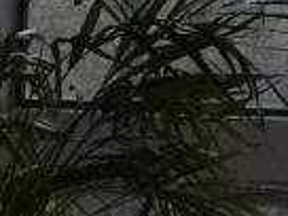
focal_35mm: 219
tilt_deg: +3.4
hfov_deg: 8.2
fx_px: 1822
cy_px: -108
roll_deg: +0.5
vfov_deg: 6.7
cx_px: 728
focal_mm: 4.15
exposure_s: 1/15
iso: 80
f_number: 2.2
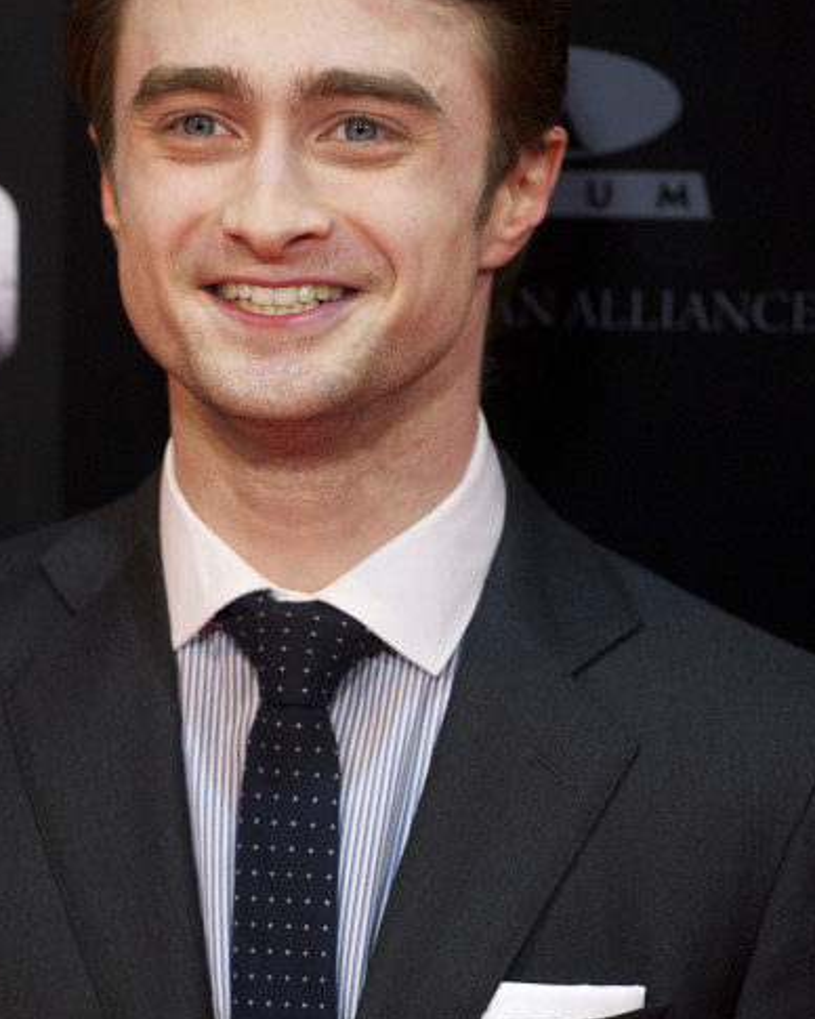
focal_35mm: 331
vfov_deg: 5.8
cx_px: 263
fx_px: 9980
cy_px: 614
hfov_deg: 4.7
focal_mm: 200
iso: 2500
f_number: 4
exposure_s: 1/200
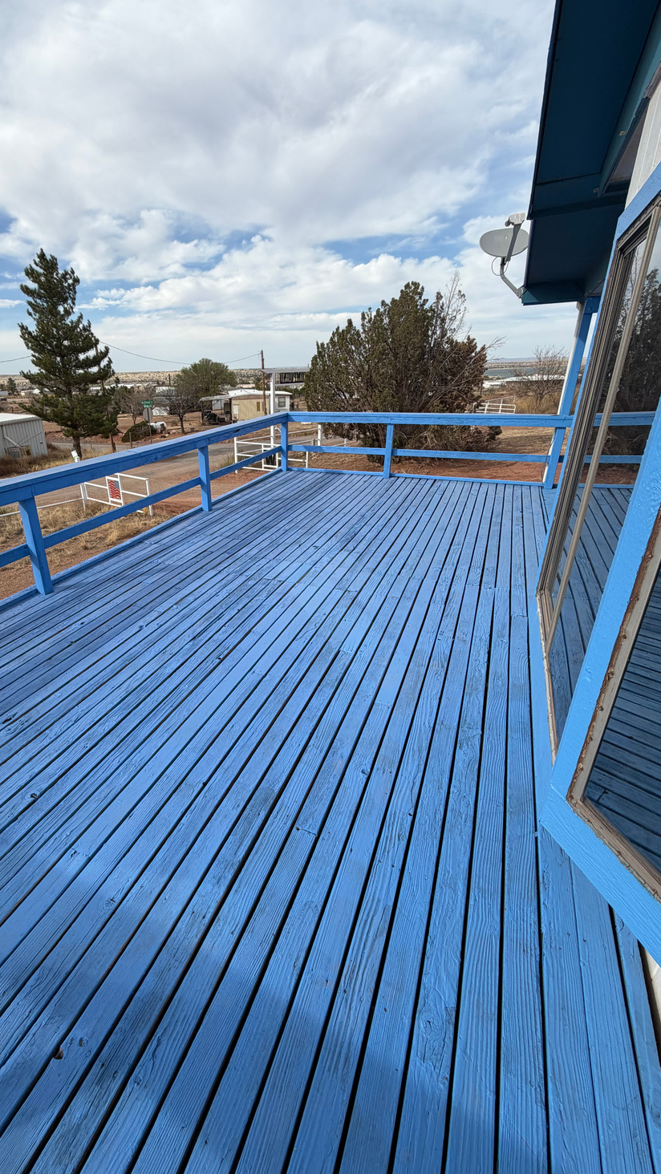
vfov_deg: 99.4
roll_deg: +3.2
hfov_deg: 65.9
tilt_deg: -22.4
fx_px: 498
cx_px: 241
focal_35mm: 16
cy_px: 595
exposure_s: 1/841
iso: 20
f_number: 2.2
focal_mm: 2.22
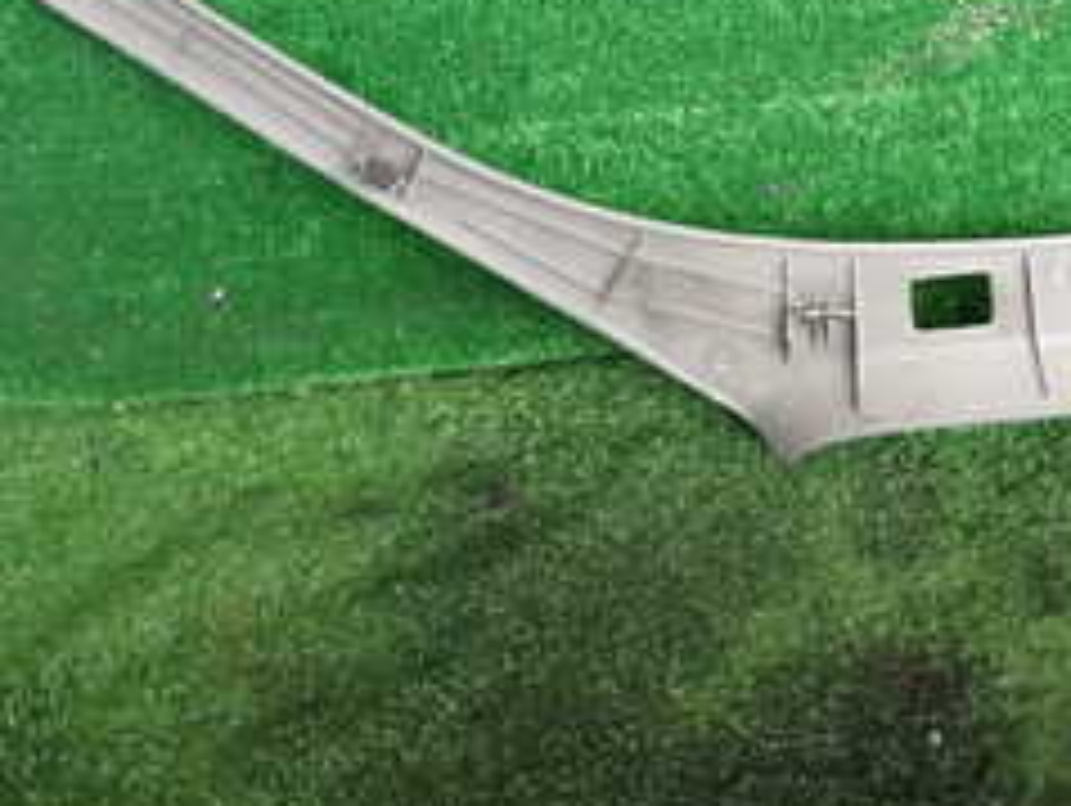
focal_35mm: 63
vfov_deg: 21.8
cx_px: 810
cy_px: -135
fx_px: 1951
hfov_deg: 30.2
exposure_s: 1/80
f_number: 2
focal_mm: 4.5
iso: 200
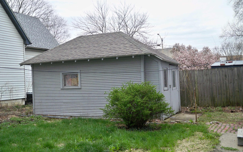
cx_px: 120
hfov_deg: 51.5
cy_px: 87
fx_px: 252
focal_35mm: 38
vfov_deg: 33.5
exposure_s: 1/125
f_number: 3.1
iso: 160
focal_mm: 6.3
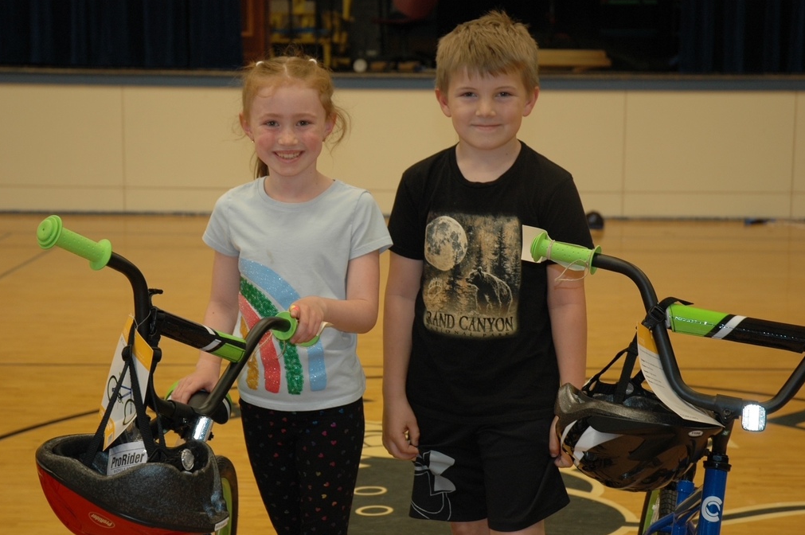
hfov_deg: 26.7
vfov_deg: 17.9
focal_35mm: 76
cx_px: 402
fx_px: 1698
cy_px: 269
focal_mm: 50
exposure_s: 1/60
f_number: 4.5
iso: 400
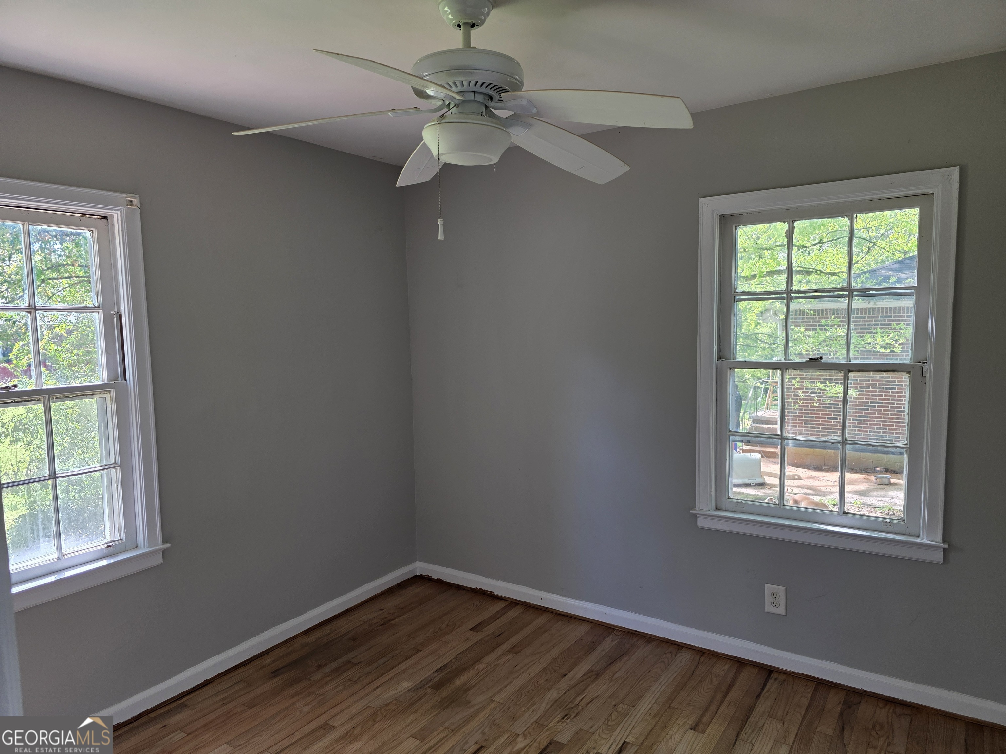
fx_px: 668
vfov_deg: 58.9
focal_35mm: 23
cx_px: 503
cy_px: 377
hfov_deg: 73.9
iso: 100
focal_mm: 6.3
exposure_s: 1/180
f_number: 1.7
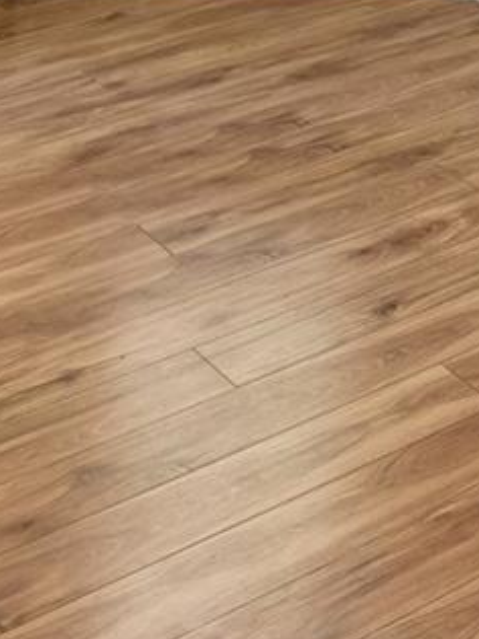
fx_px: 1869
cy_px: -616
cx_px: 897
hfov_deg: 13.0
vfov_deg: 15.6
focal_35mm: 101
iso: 400
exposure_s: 1/4
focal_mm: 16.2
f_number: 13
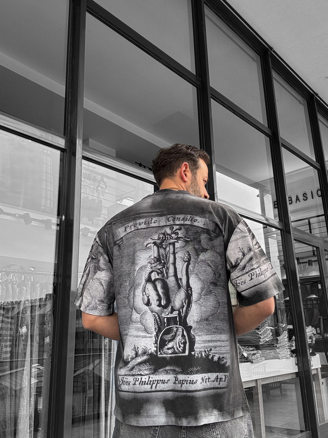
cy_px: 219
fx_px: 379
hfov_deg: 46.8
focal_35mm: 30
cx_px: 164
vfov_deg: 60.0
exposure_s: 1/120
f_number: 1.9
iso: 25
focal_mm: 2.69
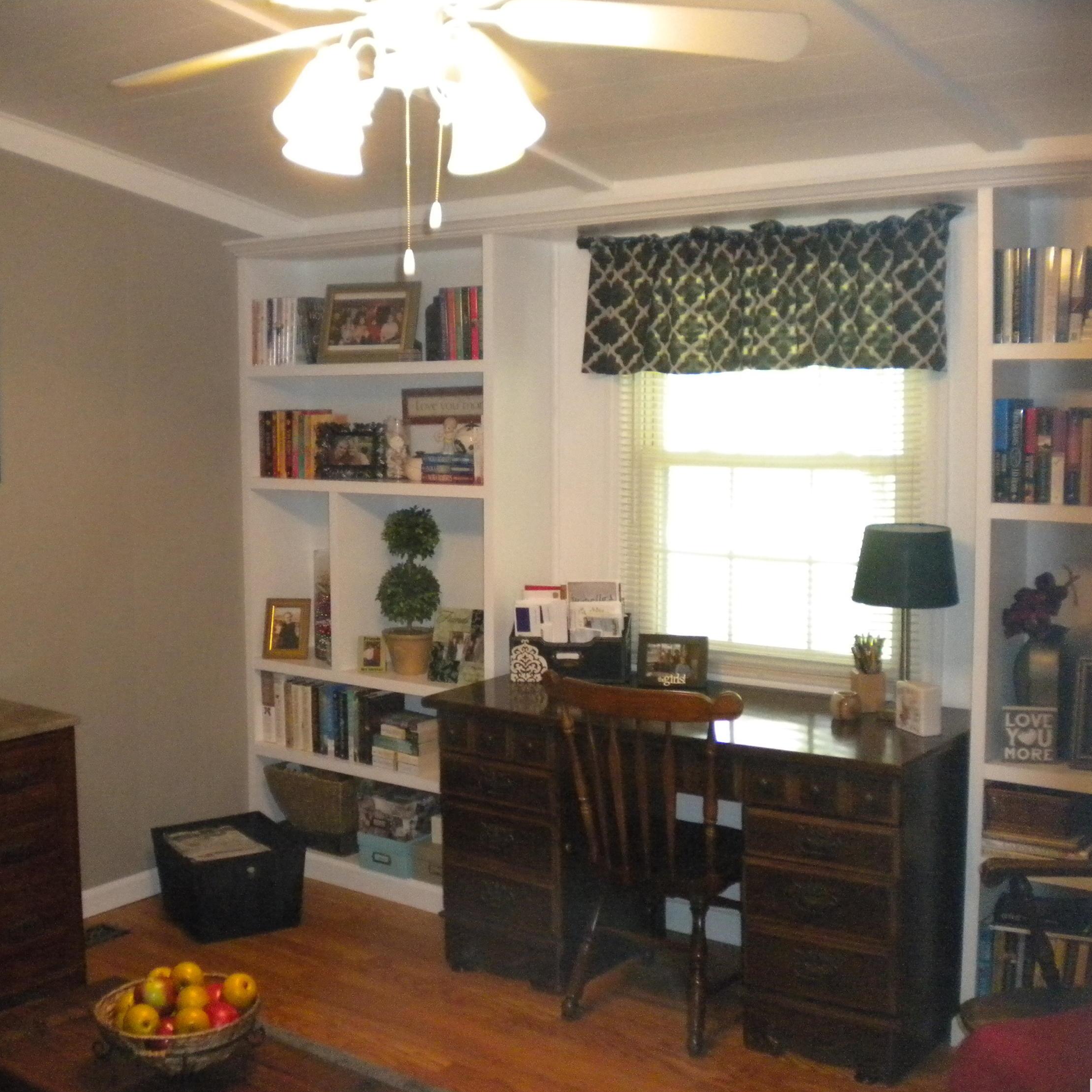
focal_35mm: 42
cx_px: 424
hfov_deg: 39.8
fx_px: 1499
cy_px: 548
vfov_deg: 40.0
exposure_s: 1/69.5
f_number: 3.1
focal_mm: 6.3
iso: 800
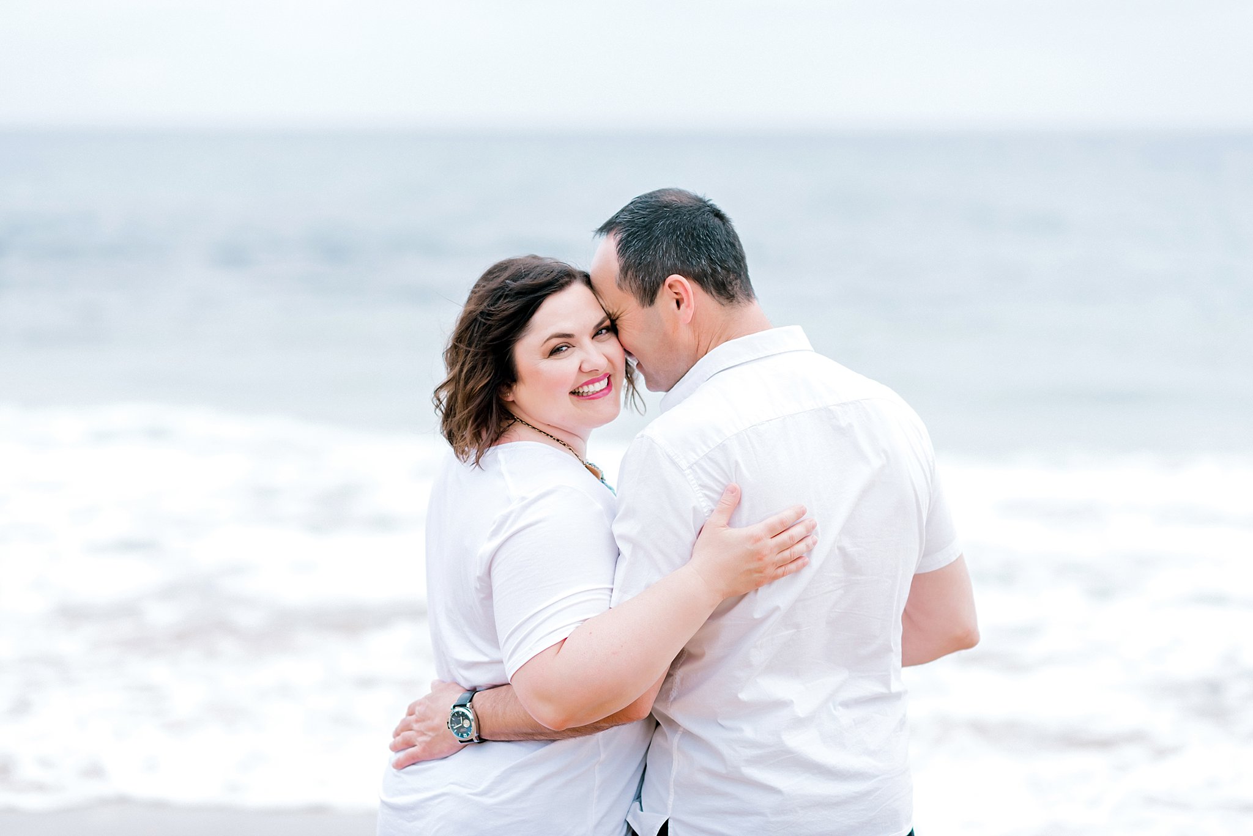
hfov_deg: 23.9
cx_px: 626
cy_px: 418
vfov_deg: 16.1
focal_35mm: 85
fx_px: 2959
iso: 320
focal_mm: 85
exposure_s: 1/400
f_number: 2.2
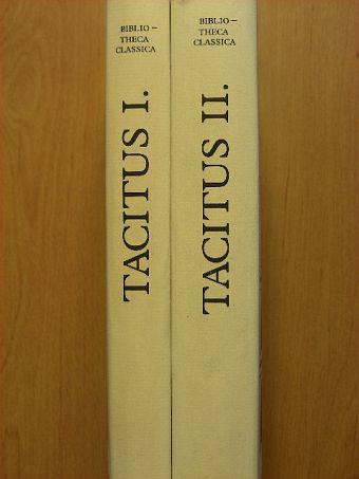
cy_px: 240
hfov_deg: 23.3
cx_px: 180
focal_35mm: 63
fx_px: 871
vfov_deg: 30.7
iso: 58
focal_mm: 10.5
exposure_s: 1/29.7
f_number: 3.5
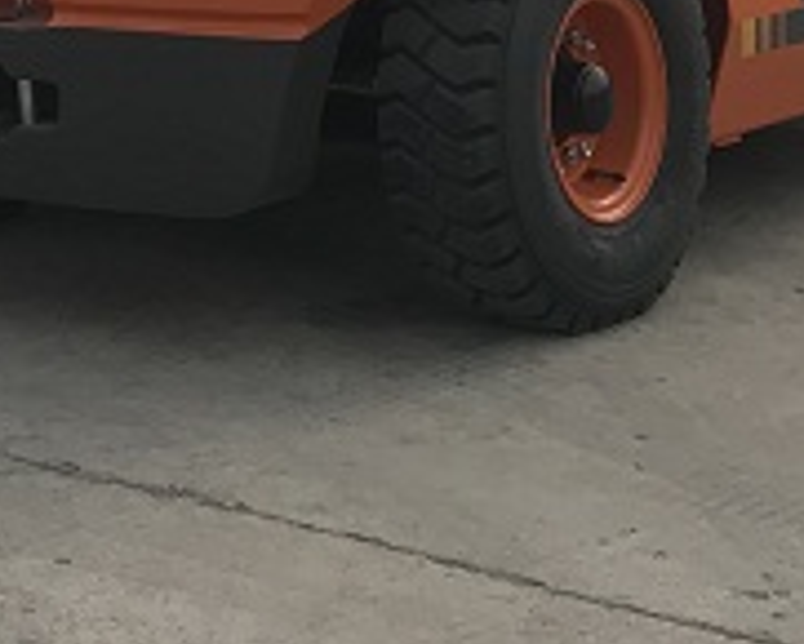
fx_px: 2881
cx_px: -453
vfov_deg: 11.5
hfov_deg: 14.6
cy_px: -640
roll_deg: +1.0
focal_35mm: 121
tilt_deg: +6.7
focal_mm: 3.99
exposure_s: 1/1088
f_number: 1.8
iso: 20
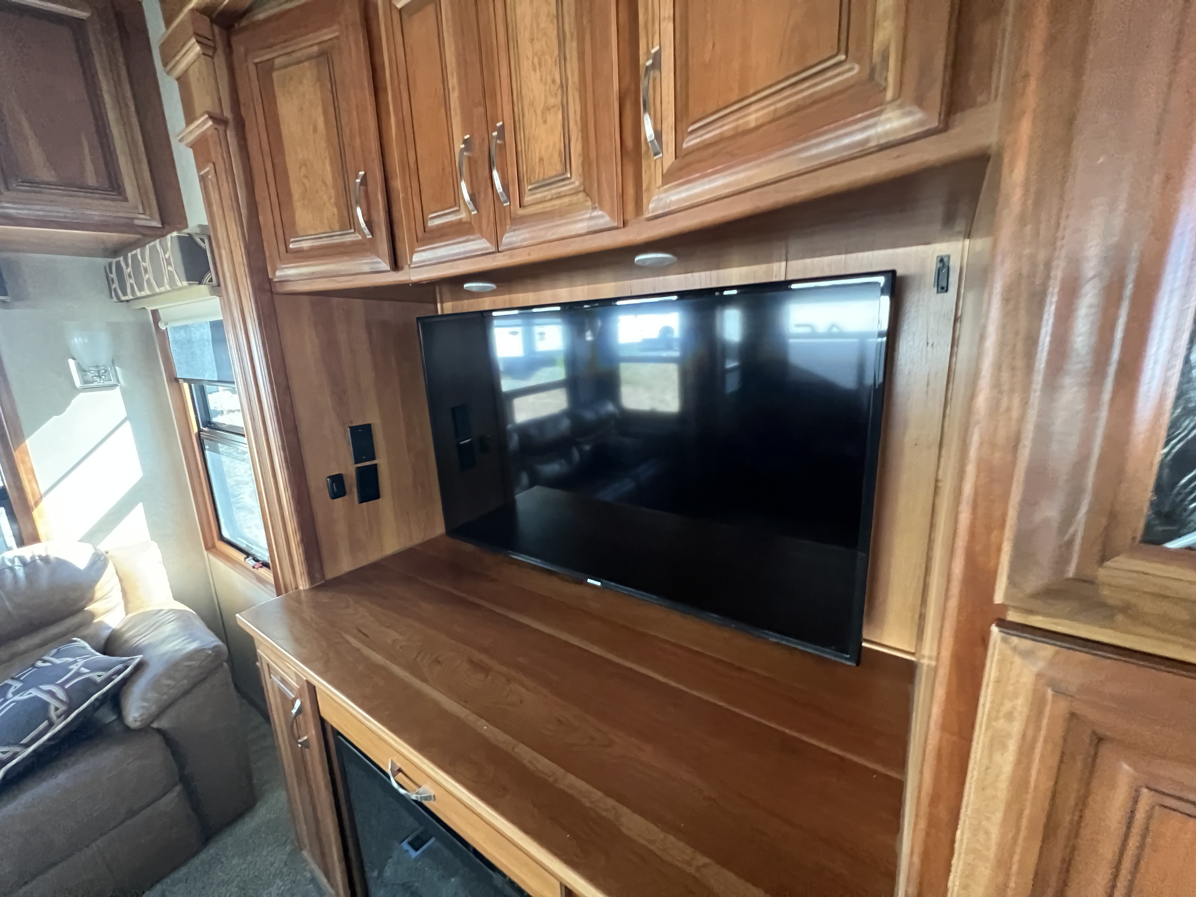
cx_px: 598
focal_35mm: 13
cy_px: 448
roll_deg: +2.7
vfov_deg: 89.9
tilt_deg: -9.3
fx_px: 449
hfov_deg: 106.2
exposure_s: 1/49
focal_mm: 1.57
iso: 1000
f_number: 1.8
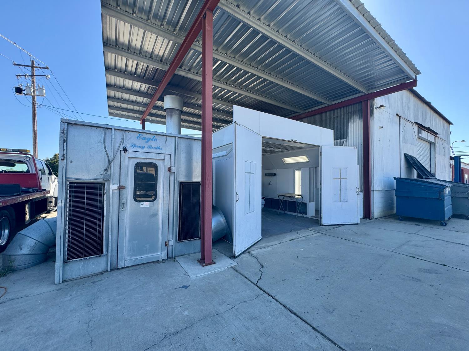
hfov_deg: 102.1
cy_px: 176
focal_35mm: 14
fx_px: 190
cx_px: 234
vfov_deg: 85.7
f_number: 2.2
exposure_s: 1/569
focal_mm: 2.22
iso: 40
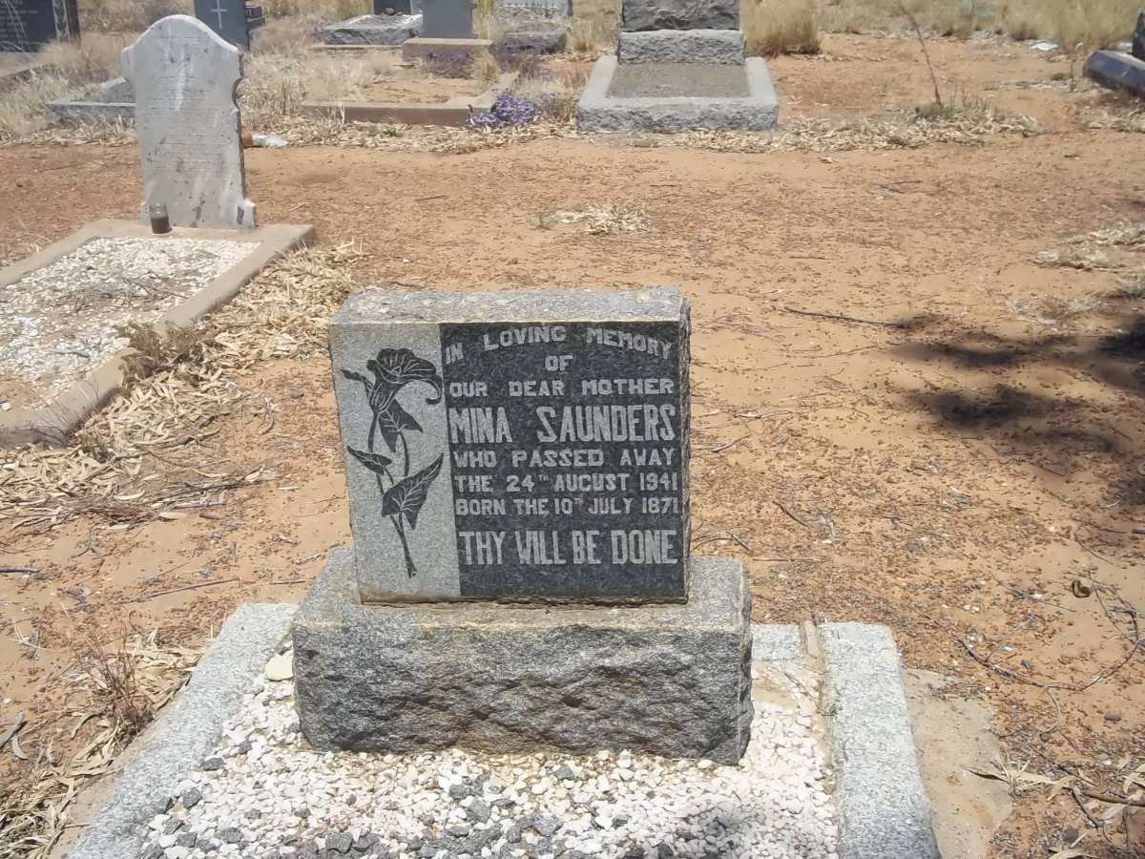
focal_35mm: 40
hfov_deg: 46.8
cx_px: 572
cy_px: 430
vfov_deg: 36.0
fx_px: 1323
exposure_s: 1/400
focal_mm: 7.1
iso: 80
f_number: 6.3
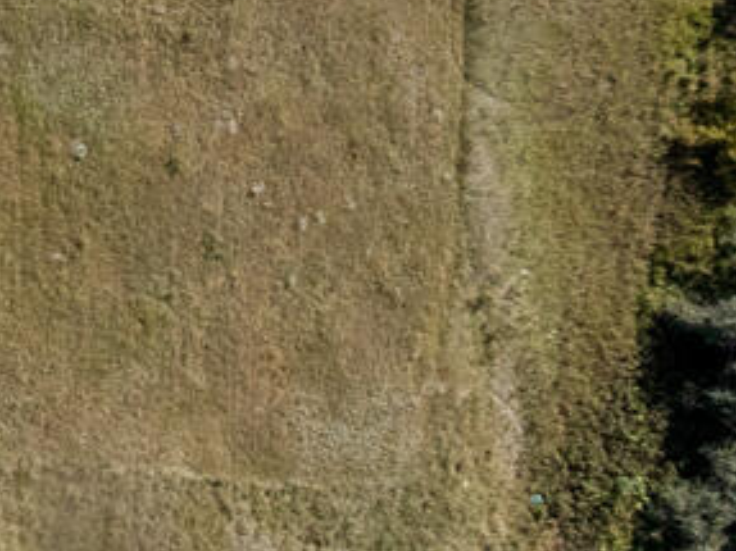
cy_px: -103
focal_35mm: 143
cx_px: -1299
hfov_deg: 10.7
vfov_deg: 10.2
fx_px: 3039
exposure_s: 1/400
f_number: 6.3
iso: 400
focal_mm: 12.29
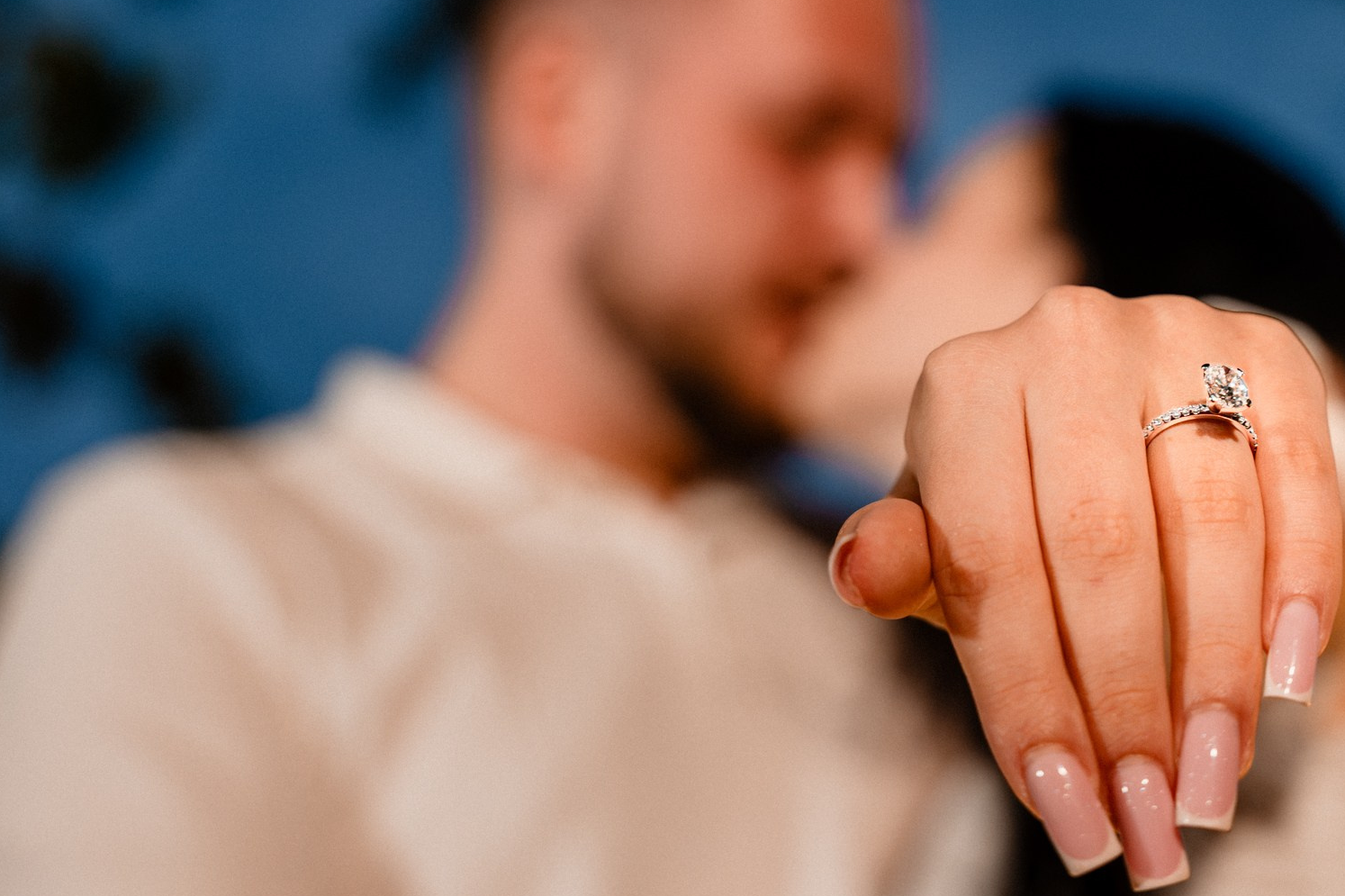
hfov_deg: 26.1
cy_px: 230
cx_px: 945
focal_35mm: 77
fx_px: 2876
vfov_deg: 17.6
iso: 2000
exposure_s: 1/200
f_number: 2.8
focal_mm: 50
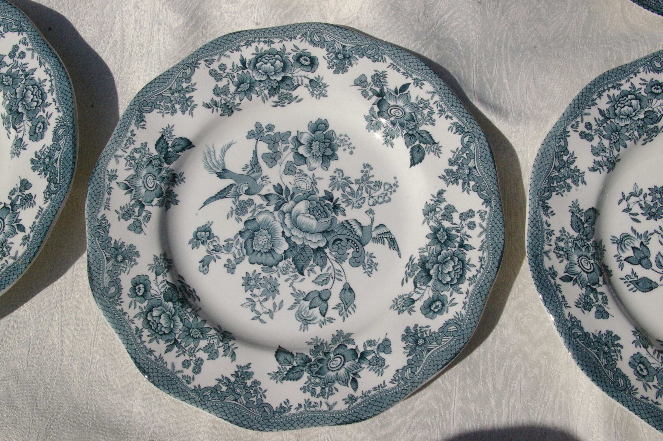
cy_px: 220
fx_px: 718
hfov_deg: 49.6
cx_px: 332
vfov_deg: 34.1
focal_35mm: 39
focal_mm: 26
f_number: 19
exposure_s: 1/1500
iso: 1600
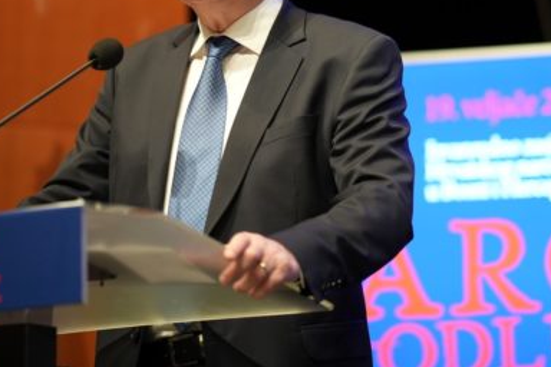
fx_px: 2541
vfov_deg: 8.2
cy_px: 16
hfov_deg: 12.4
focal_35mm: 166
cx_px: 357
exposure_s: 1/200
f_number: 1.4
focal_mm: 85
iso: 1000
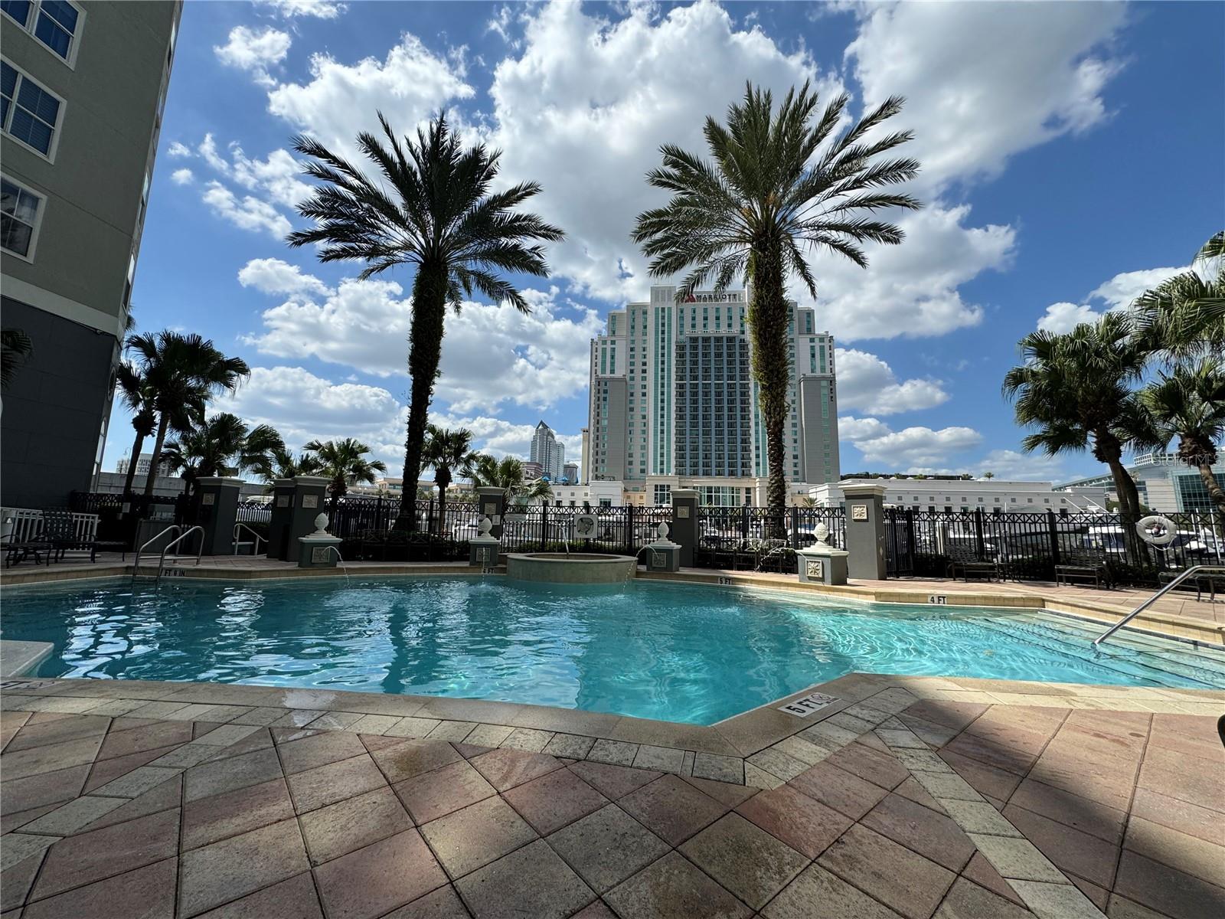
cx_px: 612
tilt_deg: +8.4
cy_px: 460
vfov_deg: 85.7
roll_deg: -1.2
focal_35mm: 14
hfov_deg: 102.1
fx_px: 495
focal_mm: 2.22
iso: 50
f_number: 2.2
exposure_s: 1/2770
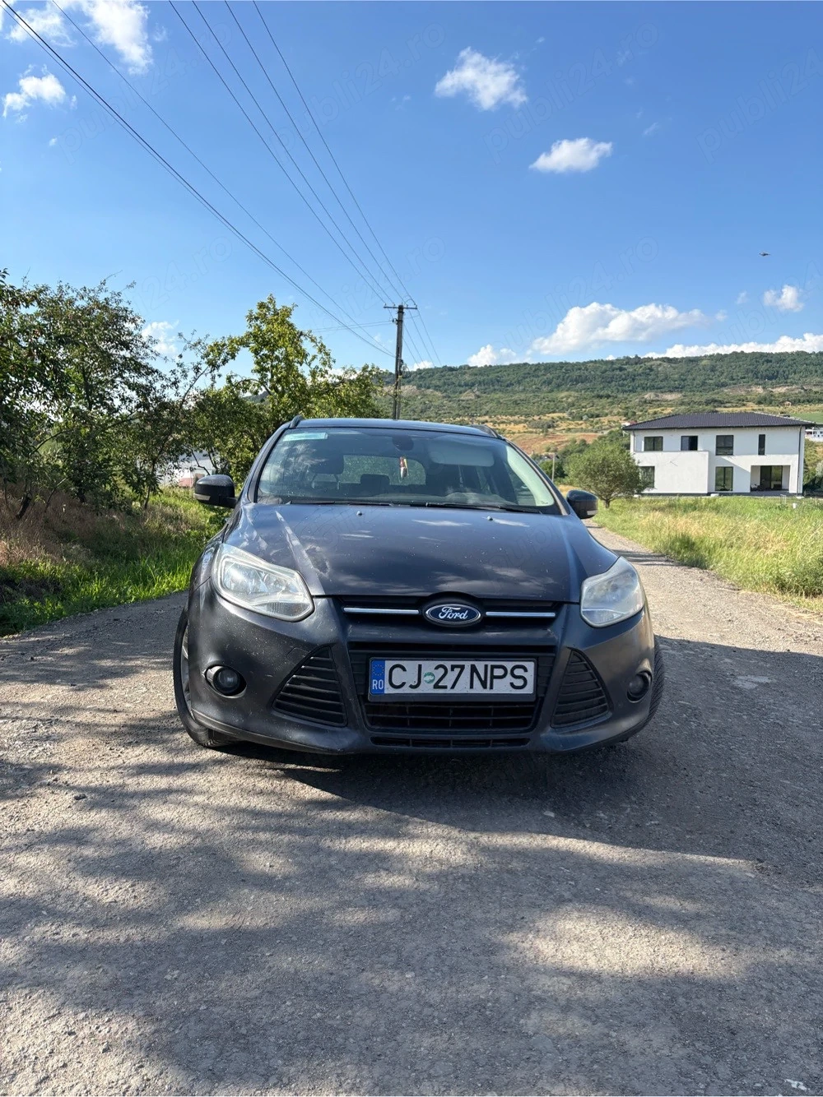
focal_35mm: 26
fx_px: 824
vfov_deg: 67.3
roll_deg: +0.0
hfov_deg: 53.0
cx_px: 412
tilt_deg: -6.2
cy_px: 548
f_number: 1.6
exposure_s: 1/2075
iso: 50
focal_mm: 5.96
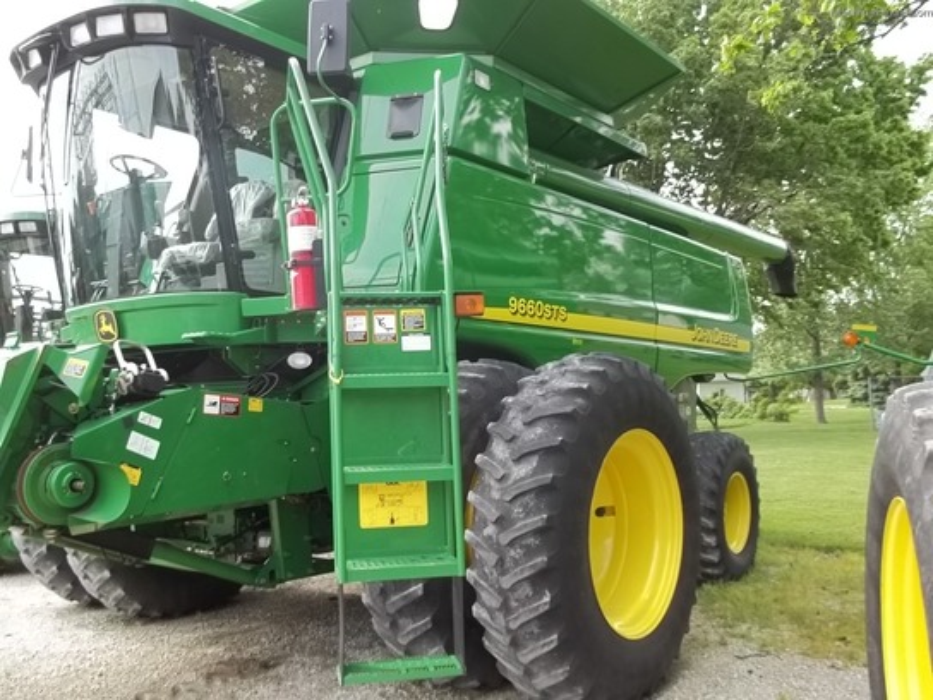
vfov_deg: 42.9
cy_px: 350
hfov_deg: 55.4
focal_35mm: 33
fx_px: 889
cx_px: 466
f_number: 3.3
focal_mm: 5.9
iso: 64
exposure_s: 1/100
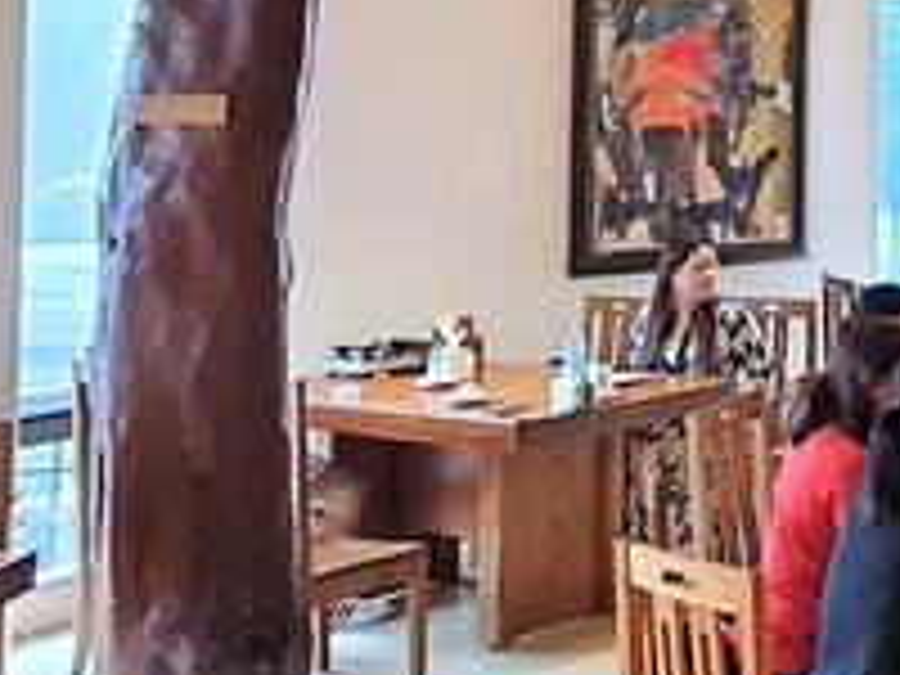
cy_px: 18
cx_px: 1242
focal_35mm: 65
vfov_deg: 21.9
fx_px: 1690
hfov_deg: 24.9
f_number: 2.2
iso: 400
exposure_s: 1/40
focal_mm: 1.74
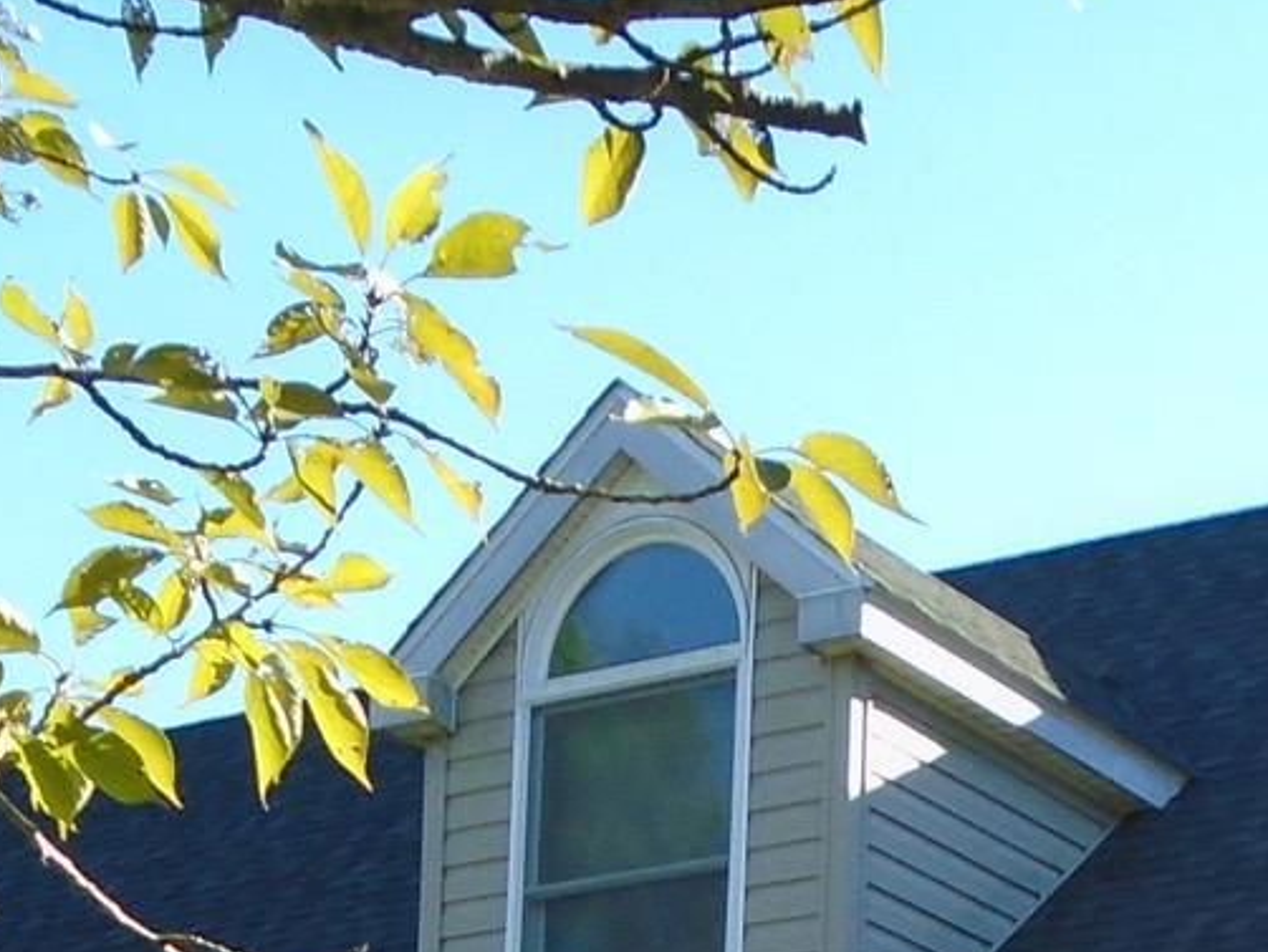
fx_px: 3885
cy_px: 1831
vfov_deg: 12.5
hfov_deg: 18.3
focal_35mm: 106
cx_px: 1072
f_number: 3.2
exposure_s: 1/320
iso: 100
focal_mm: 4.6
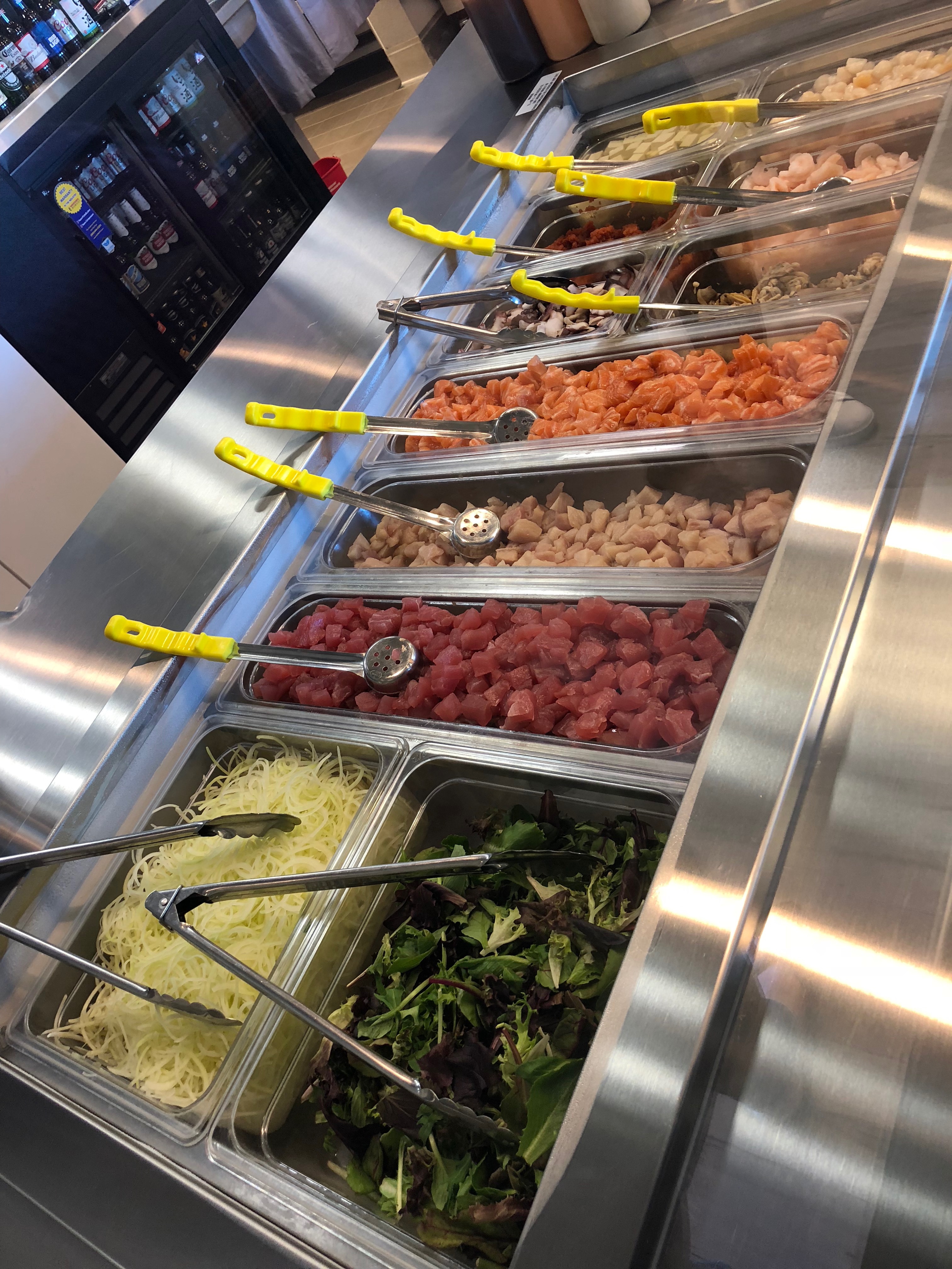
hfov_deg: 49.7
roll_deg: +38.2
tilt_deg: -39.0
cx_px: 476
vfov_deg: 63.4
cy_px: 634
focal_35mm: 28
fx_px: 1027
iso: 40
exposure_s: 1/24
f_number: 1.8
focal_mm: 4
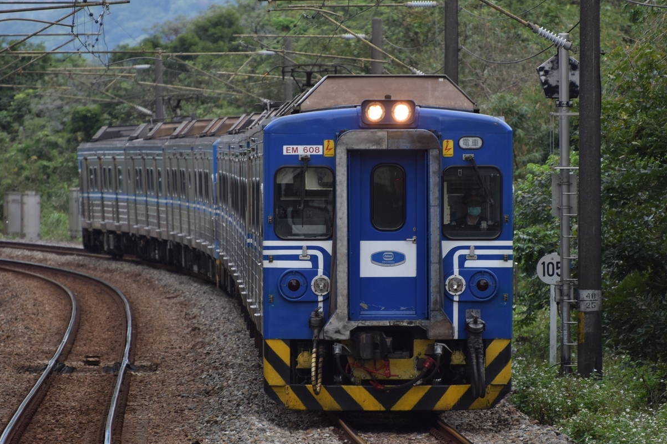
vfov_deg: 3.0
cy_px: 222
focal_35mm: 452
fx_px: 8373
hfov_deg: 4.6
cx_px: 333
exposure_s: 1/800
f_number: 5.6
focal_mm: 300
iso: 400
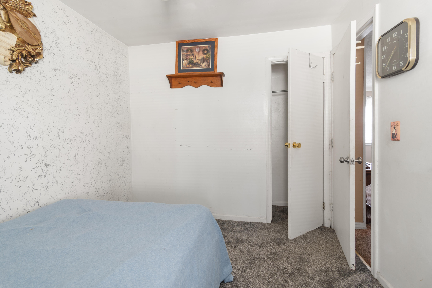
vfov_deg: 70.5
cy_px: 144
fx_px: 204
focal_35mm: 17
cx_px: 216
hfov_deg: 93.3
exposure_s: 1/8
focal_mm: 17
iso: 400
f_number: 8
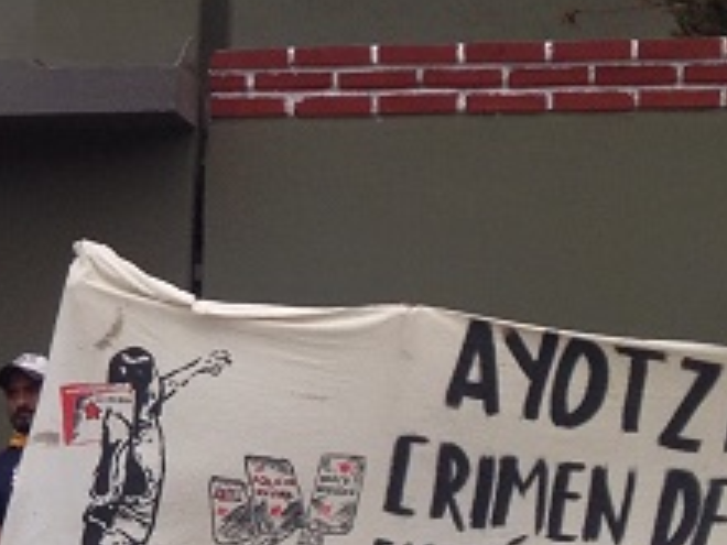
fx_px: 3339
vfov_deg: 9.3
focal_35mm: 159
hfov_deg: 11.9
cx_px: -357
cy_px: 347
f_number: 2.4
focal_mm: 4.28
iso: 50
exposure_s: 1/1022
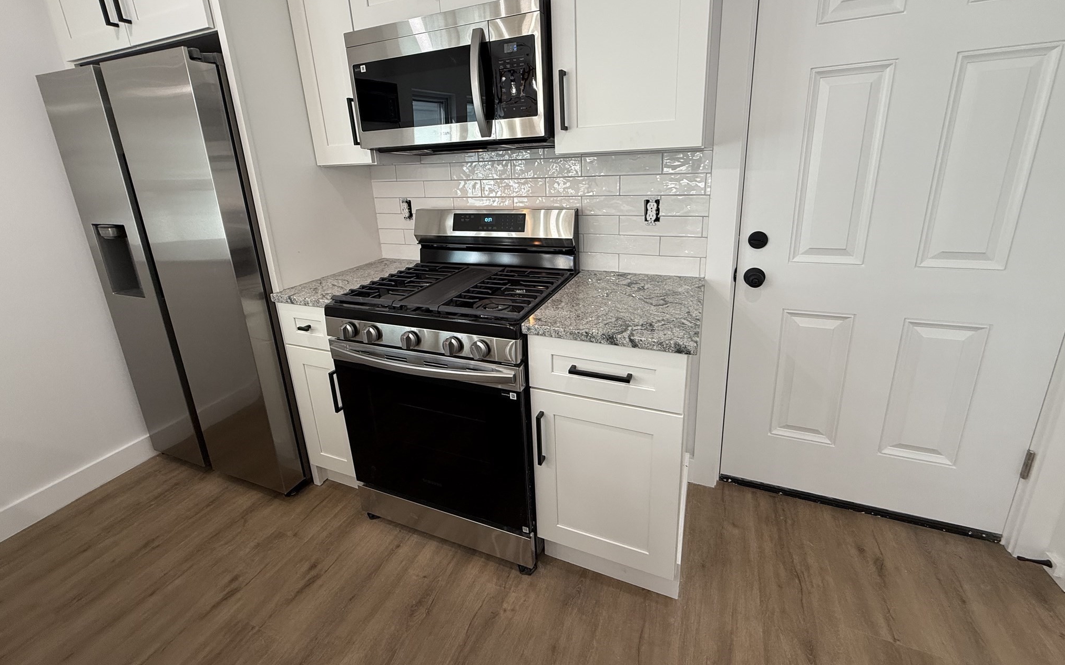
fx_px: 435
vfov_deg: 74.3
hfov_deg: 101.5
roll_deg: +2.7
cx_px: 536
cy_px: 280
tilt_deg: -15.6
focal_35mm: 15
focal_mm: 2.22
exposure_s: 1/120
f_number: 2.2
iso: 125
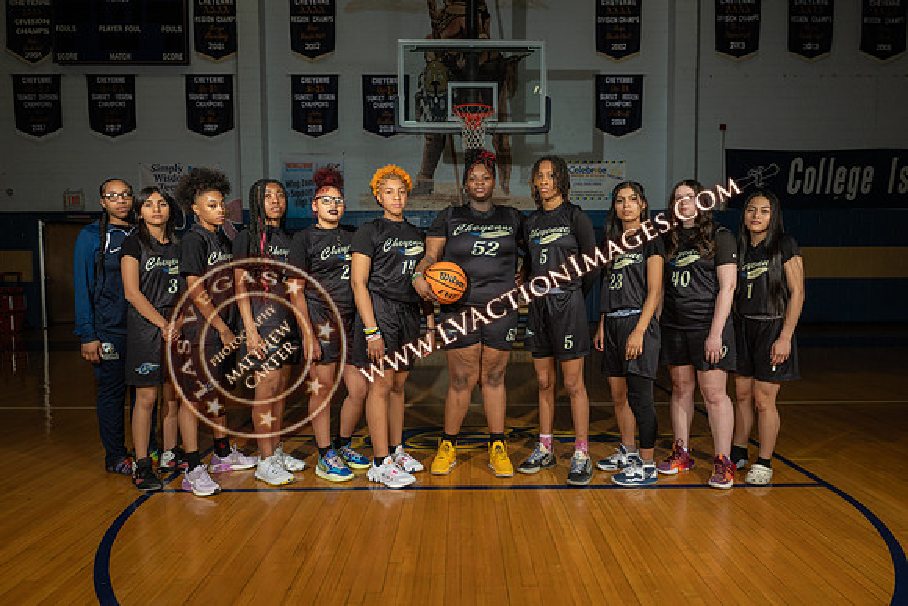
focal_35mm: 25
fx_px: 635
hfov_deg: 71.1
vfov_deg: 51.0
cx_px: 465
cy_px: 311
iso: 160
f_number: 8
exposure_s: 1/200
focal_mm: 24
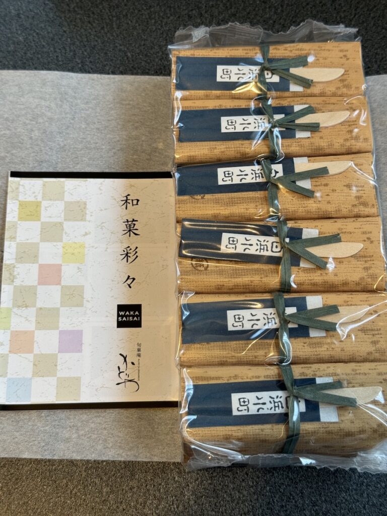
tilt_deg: -70.2
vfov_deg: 39.7
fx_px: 716
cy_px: 258
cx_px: 194
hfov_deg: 30.3
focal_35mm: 48
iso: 125
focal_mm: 6.86
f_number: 1.78
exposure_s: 1/60
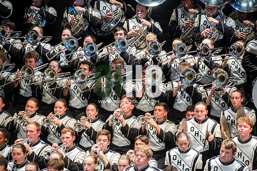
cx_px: 128
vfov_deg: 4.6
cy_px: 86
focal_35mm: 300
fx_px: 2140
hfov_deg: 6.9
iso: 5000
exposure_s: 1/400
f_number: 5.6
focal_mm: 300
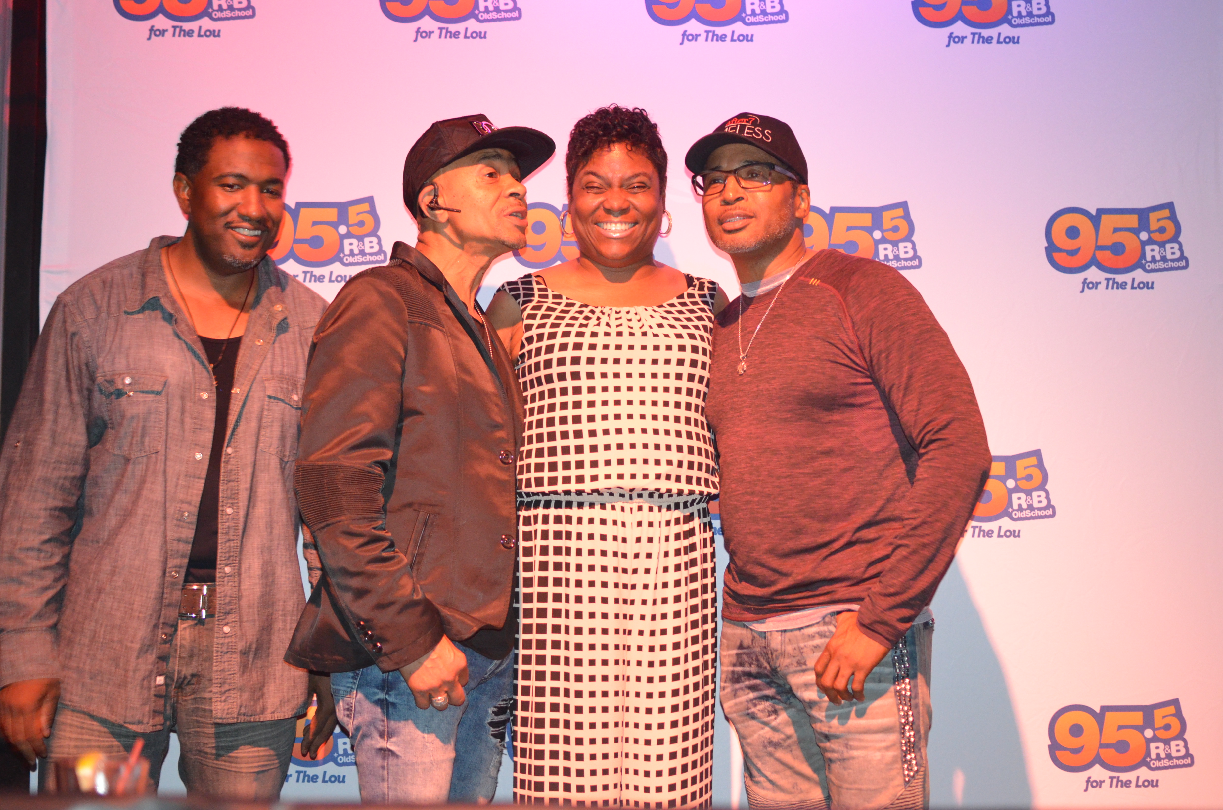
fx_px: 1780
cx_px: 612
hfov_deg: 37.9
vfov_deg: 25.6
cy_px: 405
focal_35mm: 52
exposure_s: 1/60
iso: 2200
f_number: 2.8
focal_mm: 35
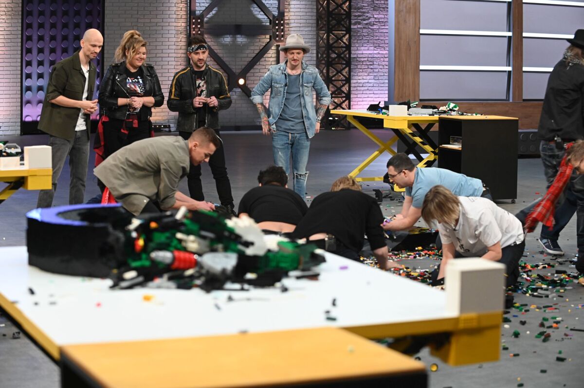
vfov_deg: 9.8
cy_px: 194
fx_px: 2269
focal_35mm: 140
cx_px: 292
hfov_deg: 14.7
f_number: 4.5
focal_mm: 140
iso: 2500
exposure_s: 1/125
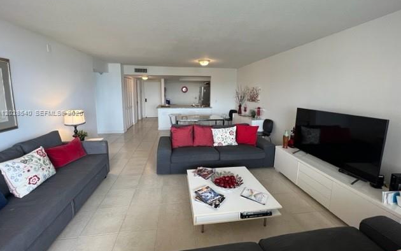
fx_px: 153
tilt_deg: -8.3
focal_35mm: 14
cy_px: 113
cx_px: 199
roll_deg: -0.6
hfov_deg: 105.3
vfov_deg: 78.4
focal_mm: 1.57
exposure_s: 1/120
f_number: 1.8
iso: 125
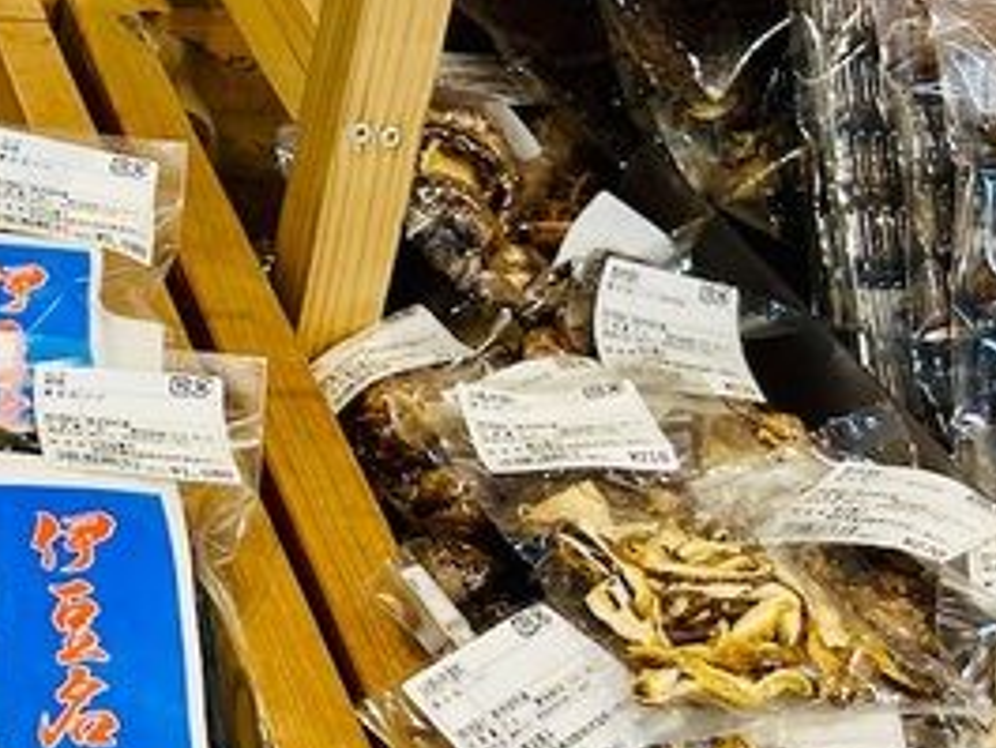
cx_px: -348
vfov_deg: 18.4
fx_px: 2303
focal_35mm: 80
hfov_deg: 21.7
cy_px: 325
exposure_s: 1/100
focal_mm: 5.7
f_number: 1.5
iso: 64
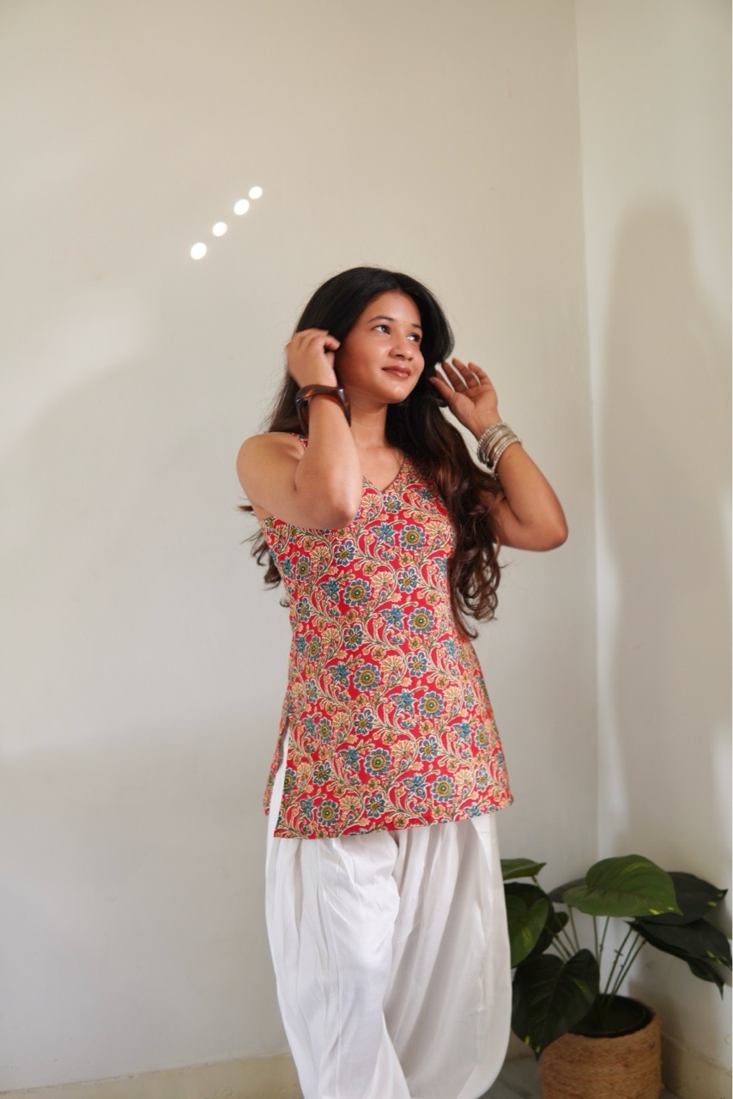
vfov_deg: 43.6
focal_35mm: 45
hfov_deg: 29.9
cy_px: 550
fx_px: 1374
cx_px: 366
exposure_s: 1/40
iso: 160
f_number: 1.4
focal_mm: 30
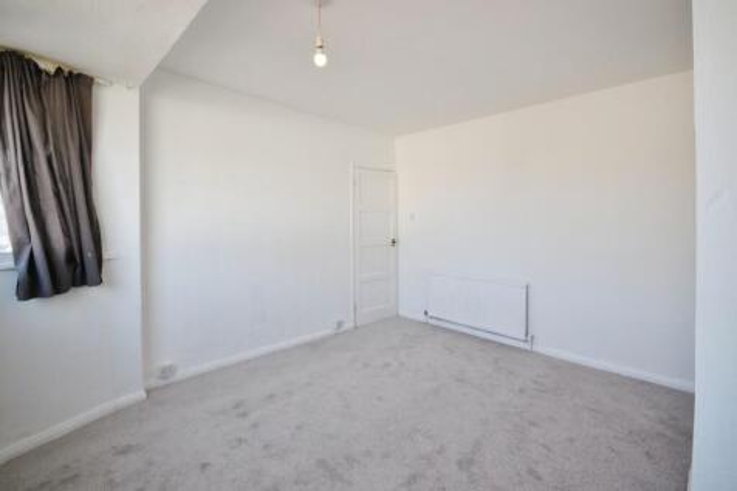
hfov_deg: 100.4
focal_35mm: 15
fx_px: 307
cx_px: 368
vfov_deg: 77.3
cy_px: 246
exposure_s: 1/125
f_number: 5.6
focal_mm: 10
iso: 400
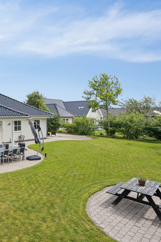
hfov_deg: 43.5
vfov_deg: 71.5
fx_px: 168
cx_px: -2
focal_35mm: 25
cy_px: 125
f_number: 6.3
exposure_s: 1/400
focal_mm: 16
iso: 200
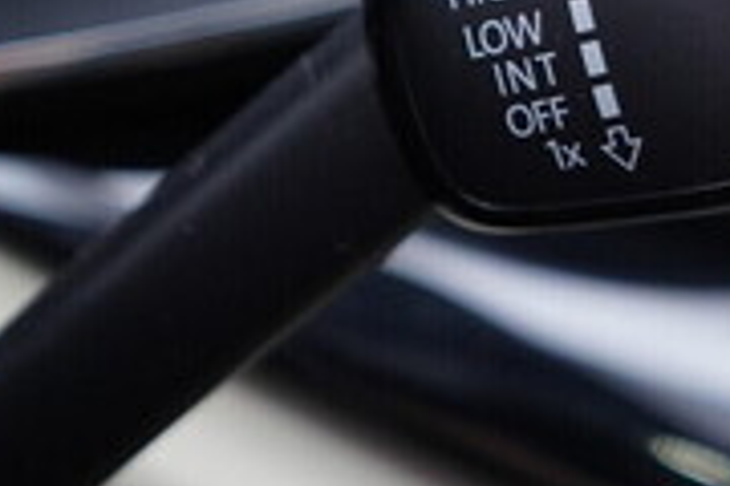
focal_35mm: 110
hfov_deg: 17.9
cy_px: -51
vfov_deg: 12.2
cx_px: 799
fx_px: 2230
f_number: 2.8
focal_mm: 24
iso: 400
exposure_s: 1/40
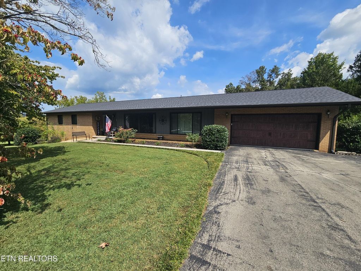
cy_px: 136
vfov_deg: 89.9
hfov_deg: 106.2
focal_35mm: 13
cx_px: 180
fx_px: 136
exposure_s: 1/2993
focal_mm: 2.2
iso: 50
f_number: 2.2
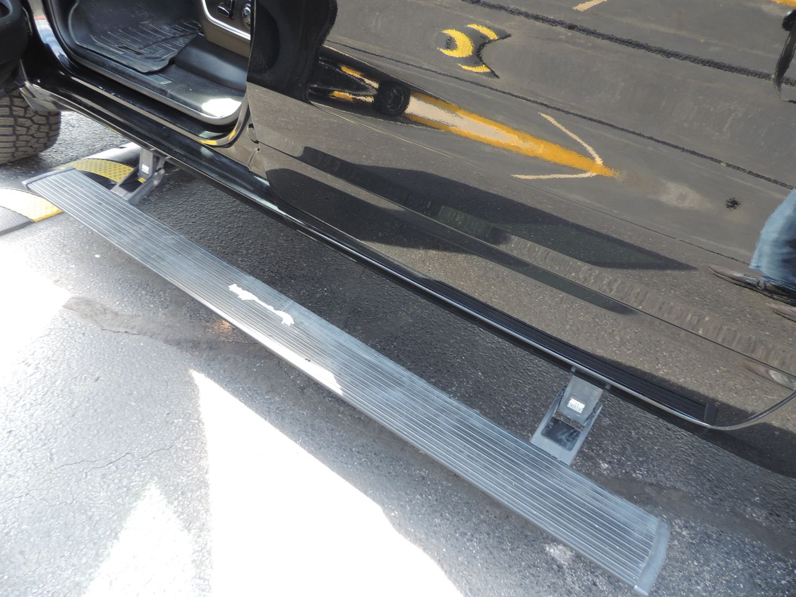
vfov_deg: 56.8
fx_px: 552
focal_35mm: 24
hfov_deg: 71.6
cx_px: 398
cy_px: 298
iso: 90
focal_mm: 4.3
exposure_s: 1/30
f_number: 3
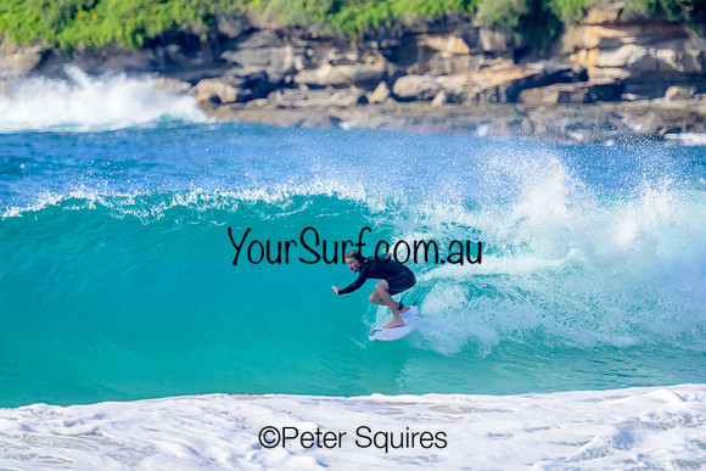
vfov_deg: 1.7
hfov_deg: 2.5
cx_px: 358
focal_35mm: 832
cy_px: 232
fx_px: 16322
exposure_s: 1/2000
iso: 1600
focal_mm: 800
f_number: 11
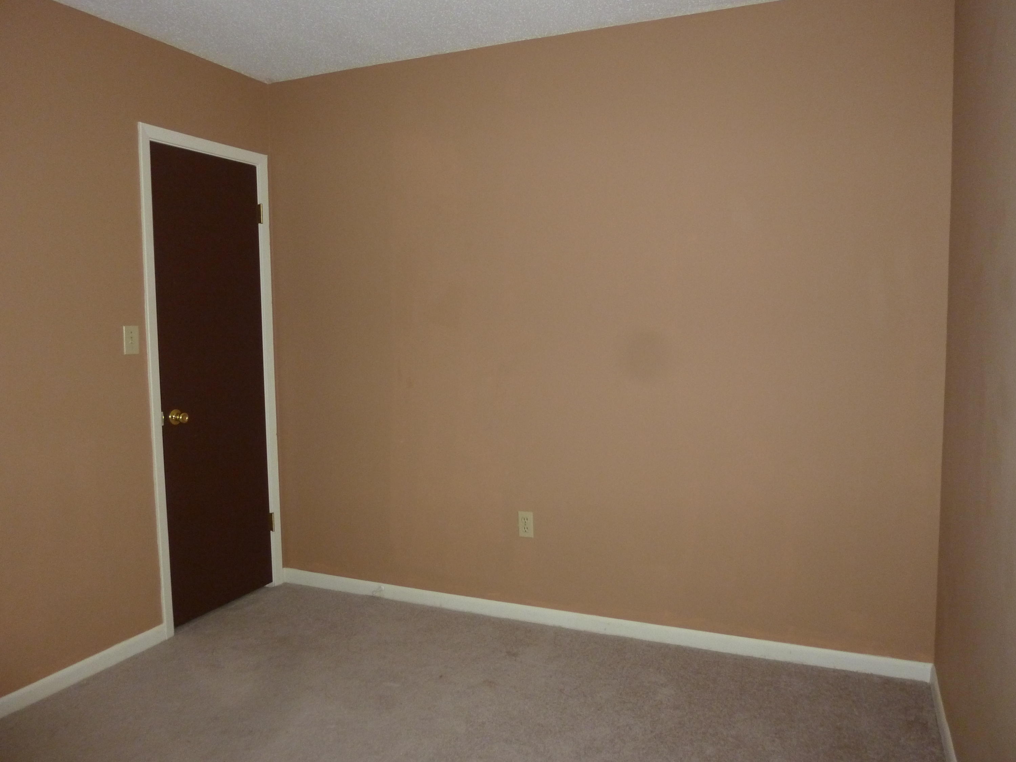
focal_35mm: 25
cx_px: 508
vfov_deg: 54.9
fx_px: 734
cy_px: 381
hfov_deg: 69.4
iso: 250
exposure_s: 1/30
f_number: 3.3
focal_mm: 4.5
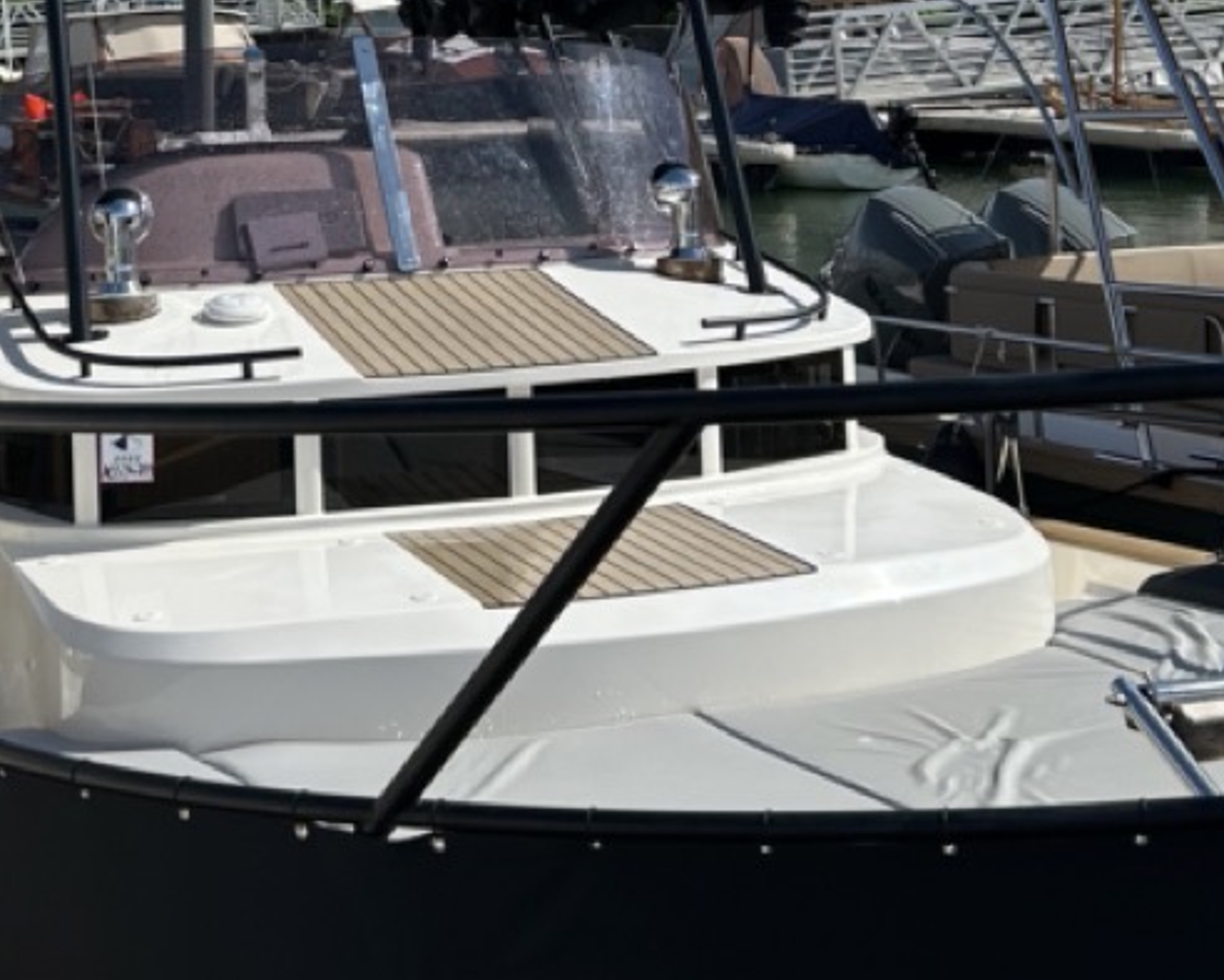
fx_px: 2392
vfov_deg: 22.1
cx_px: 458
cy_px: -45
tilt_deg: +0.5
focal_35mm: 66
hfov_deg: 28.6
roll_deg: +0.7
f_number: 1.5
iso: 50
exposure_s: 1/5587
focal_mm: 5.7
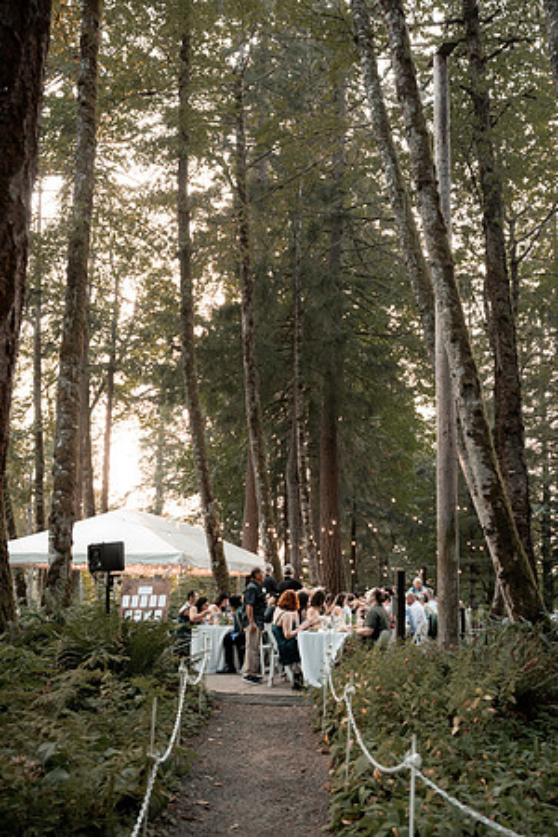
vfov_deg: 55.8
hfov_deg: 38.9
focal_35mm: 34
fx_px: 790
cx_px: 279
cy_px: 418
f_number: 2.8
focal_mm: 34
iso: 1250
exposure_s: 1/640
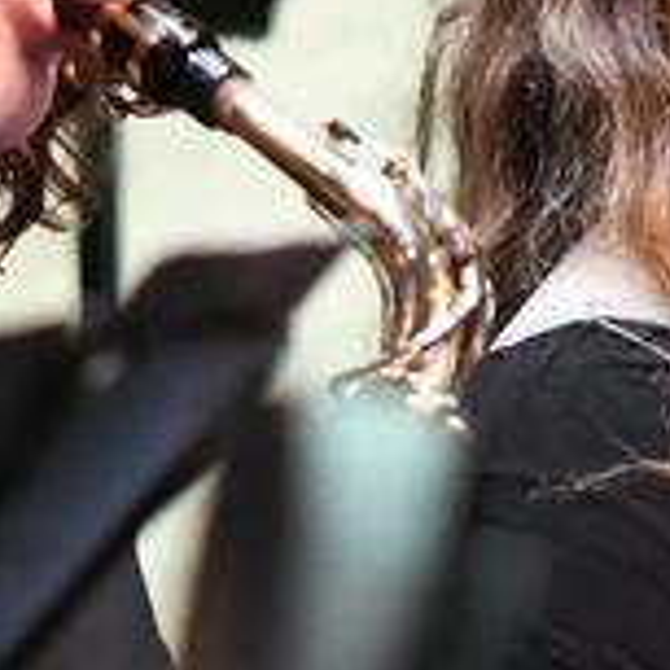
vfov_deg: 1.0
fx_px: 39832
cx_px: 622
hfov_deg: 1.0
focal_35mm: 1819
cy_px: 282
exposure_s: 1/400
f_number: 2.8
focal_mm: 160
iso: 4500
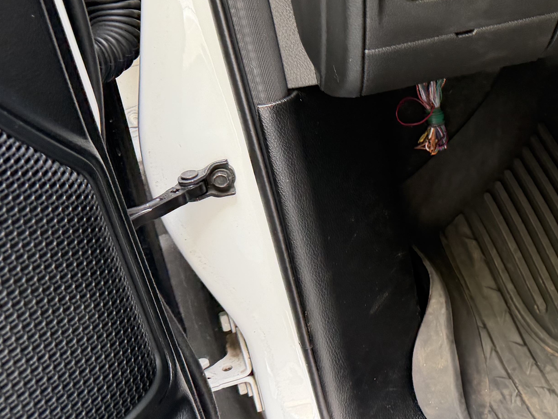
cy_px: 186
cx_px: 553
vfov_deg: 26.1
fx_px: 903
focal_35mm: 56
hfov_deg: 31.8
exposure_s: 1/129
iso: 200
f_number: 1.78
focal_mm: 6.76
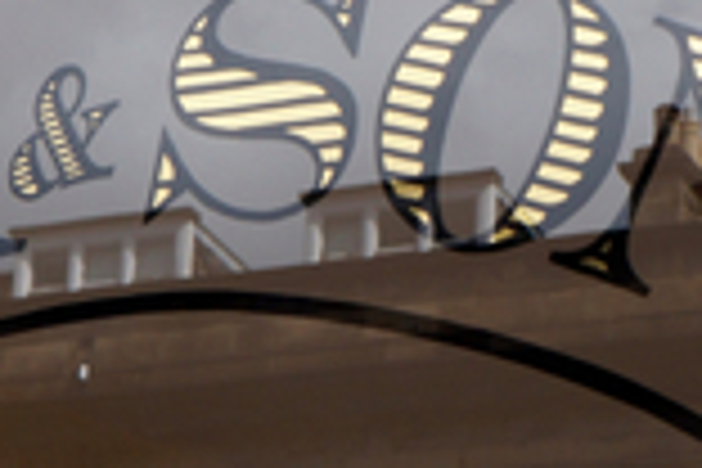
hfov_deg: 12.2
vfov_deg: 8.1
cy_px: 360
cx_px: 410
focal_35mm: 168
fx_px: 3280
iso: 200
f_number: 7.1
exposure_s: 1/500
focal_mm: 25
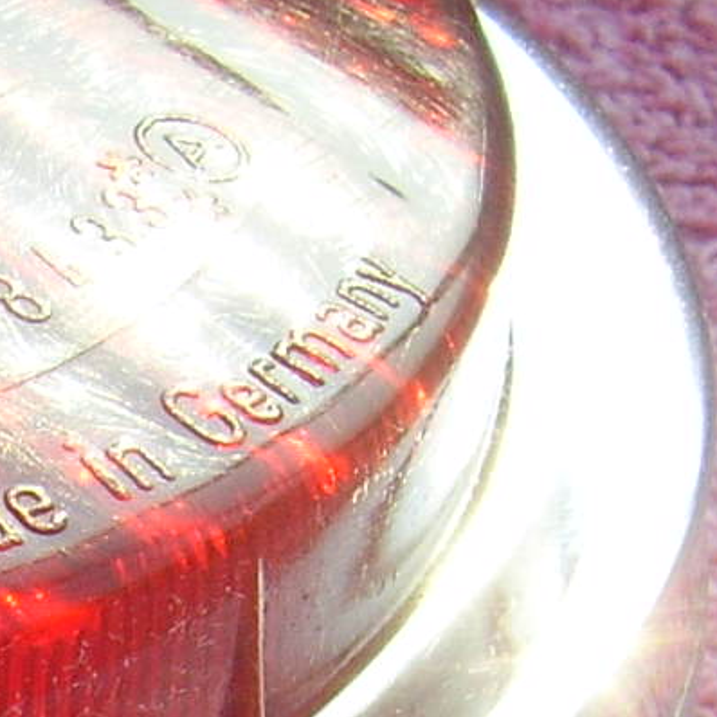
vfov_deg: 7.9
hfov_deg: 7.8
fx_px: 5132
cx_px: -382
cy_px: 1027
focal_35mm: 219
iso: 50
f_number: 6.4
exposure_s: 1/125
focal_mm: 7.8
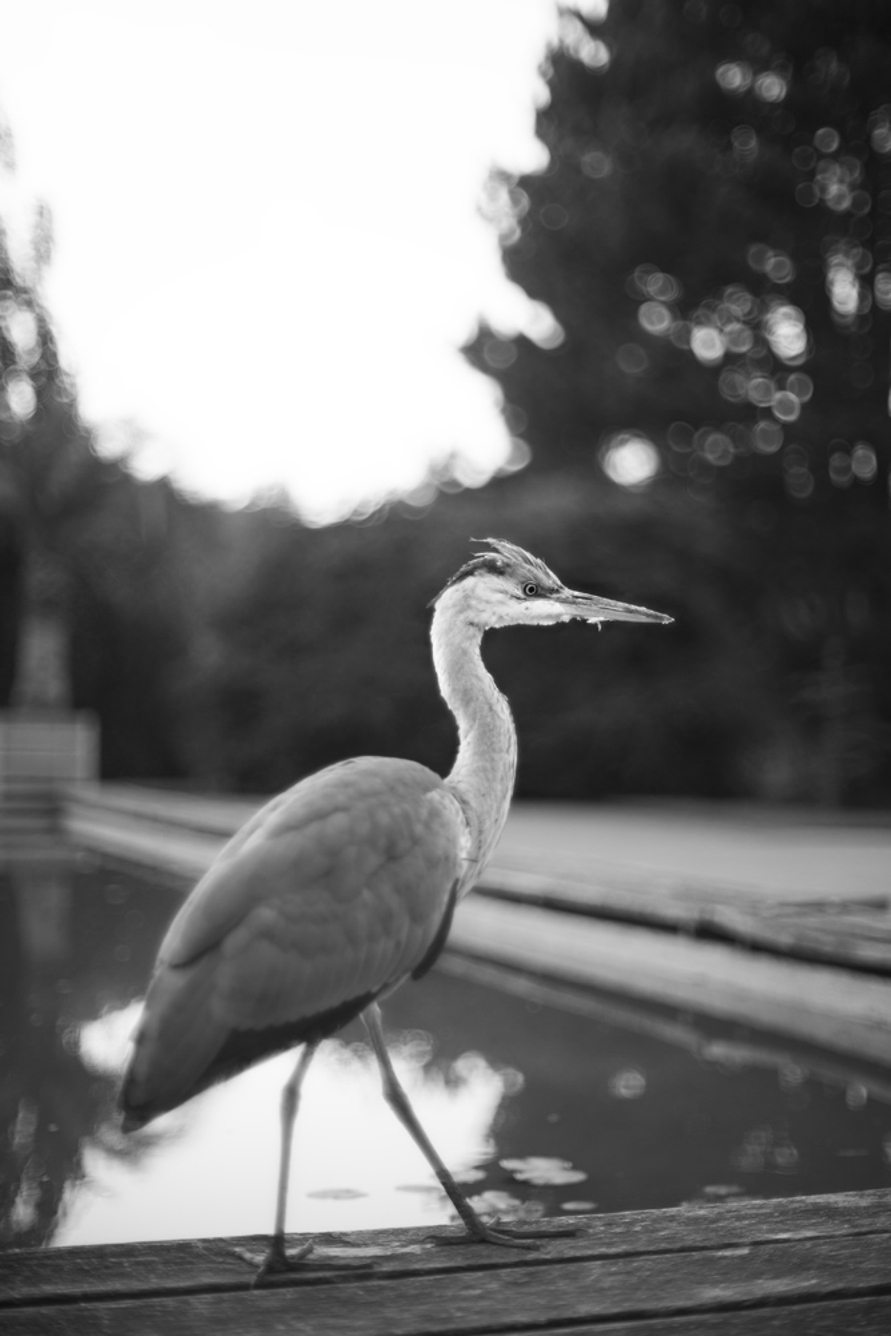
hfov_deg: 24.6
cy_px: 668
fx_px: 2041
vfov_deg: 36.2
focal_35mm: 55
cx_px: 446
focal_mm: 55
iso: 100
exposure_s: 1/1250
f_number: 1.2
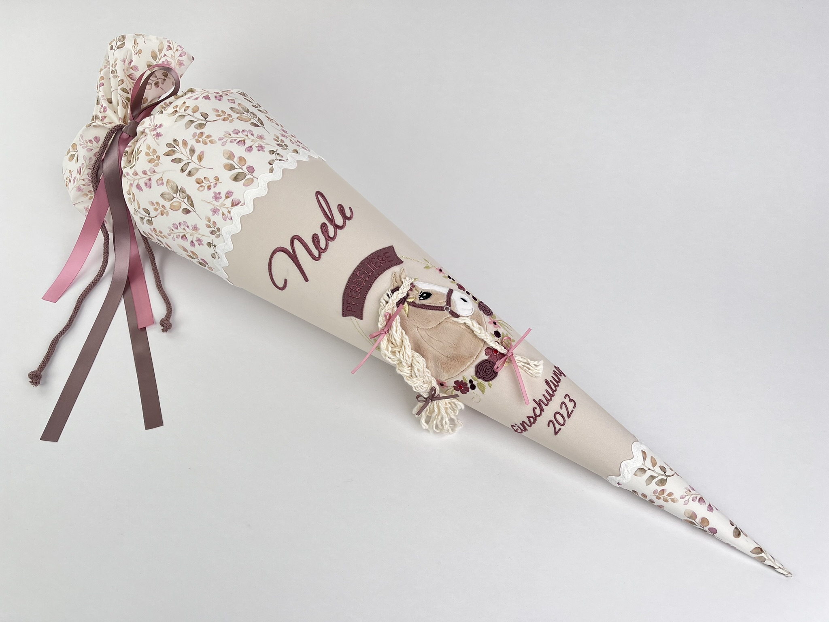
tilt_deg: -55.9
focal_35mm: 26
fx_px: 623
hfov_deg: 67.3
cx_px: 414
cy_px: 311
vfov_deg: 53.1
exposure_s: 1/167
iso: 40
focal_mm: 5.1
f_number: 1.6
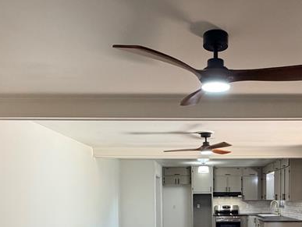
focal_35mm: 37
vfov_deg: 36.0
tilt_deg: -2.3
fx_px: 323
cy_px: 211
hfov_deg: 49.0
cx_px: 208
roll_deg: +1.1
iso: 320
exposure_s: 1/120
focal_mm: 2.22
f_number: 2.2
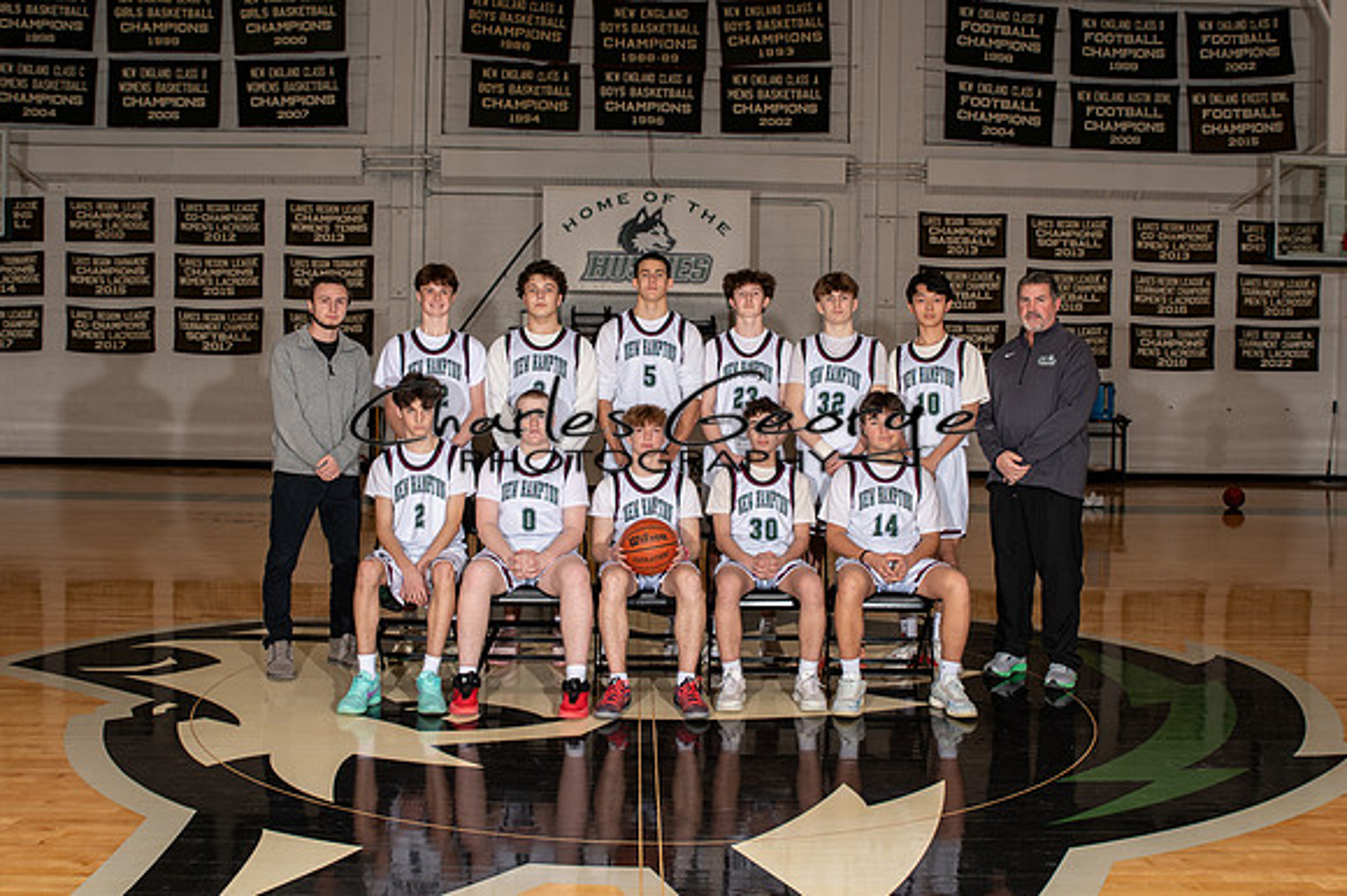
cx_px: 674
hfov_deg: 51.0
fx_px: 1412
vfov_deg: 35.2
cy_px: 402
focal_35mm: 38
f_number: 5.6
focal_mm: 29
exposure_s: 1/200
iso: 100
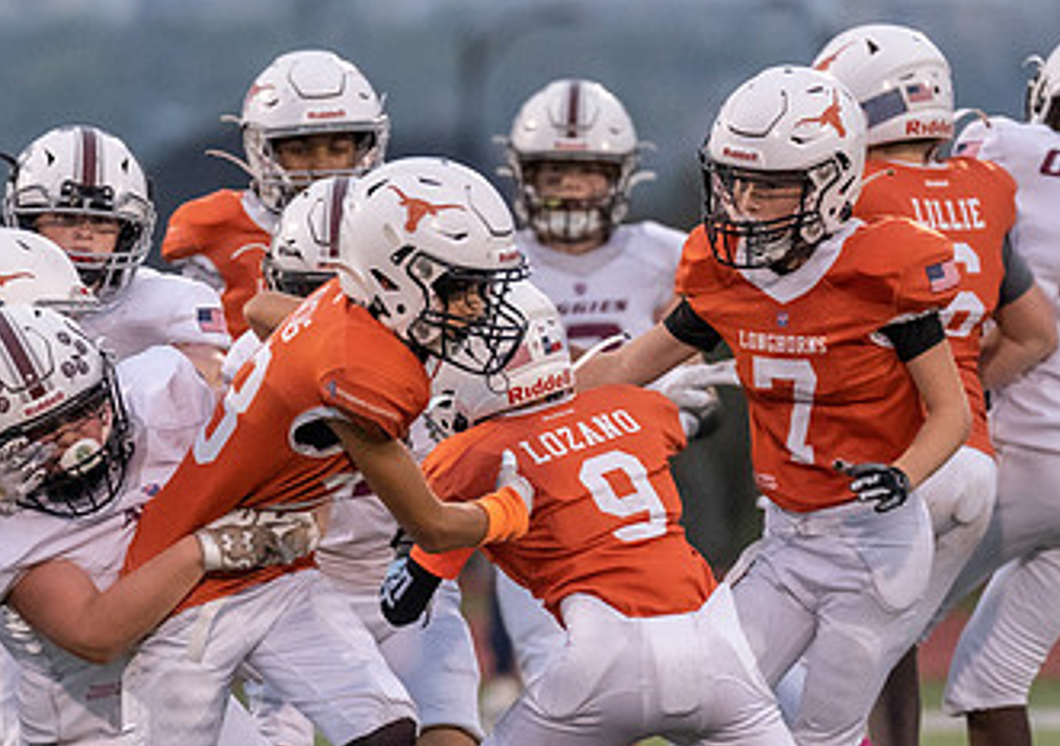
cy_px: 562
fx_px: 19383
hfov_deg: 3.1
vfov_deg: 2.2
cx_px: 261
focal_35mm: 647
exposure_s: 1/1250
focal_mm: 200
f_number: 2.8
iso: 2500
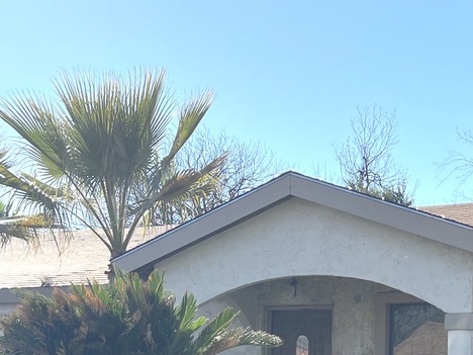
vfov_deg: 17.6
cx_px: 203
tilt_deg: -2.7
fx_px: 1093
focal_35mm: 80
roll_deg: -0.2
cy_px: 416
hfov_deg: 24.4
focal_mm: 5.7
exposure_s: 1/2994
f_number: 1.5
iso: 50
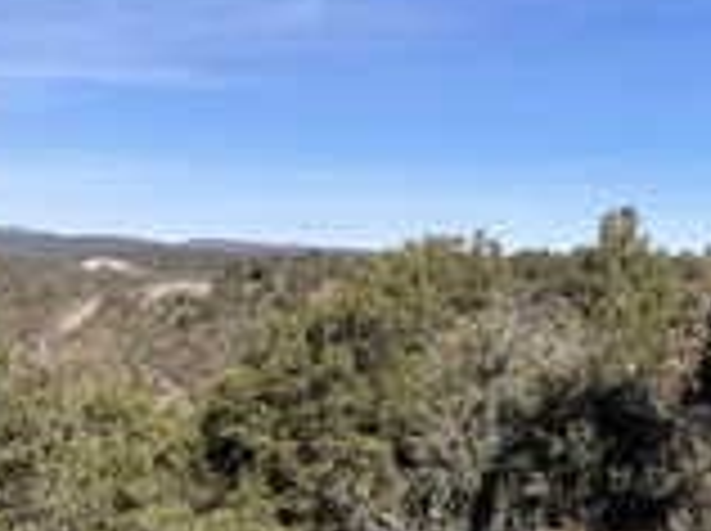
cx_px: 765
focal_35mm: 71
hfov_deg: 25.6
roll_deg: -0.8
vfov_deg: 20.6
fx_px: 1456
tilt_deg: +0.7
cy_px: 320
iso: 20
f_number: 1.8
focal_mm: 3.99
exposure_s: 1/1715
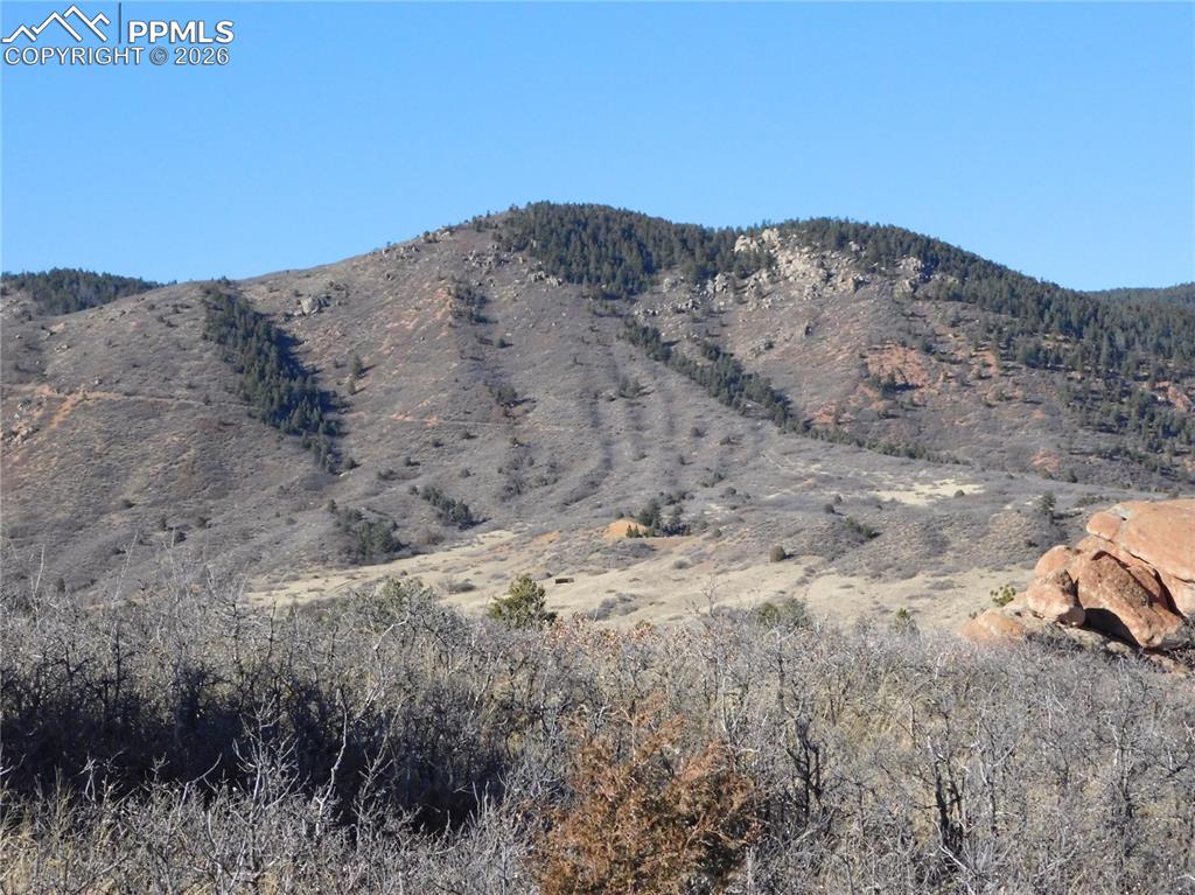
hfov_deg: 29.4
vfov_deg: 22.2
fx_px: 2277
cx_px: 598
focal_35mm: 66
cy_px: 448
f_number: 8.4
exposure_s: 1/1000
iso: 800
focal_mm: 11.7
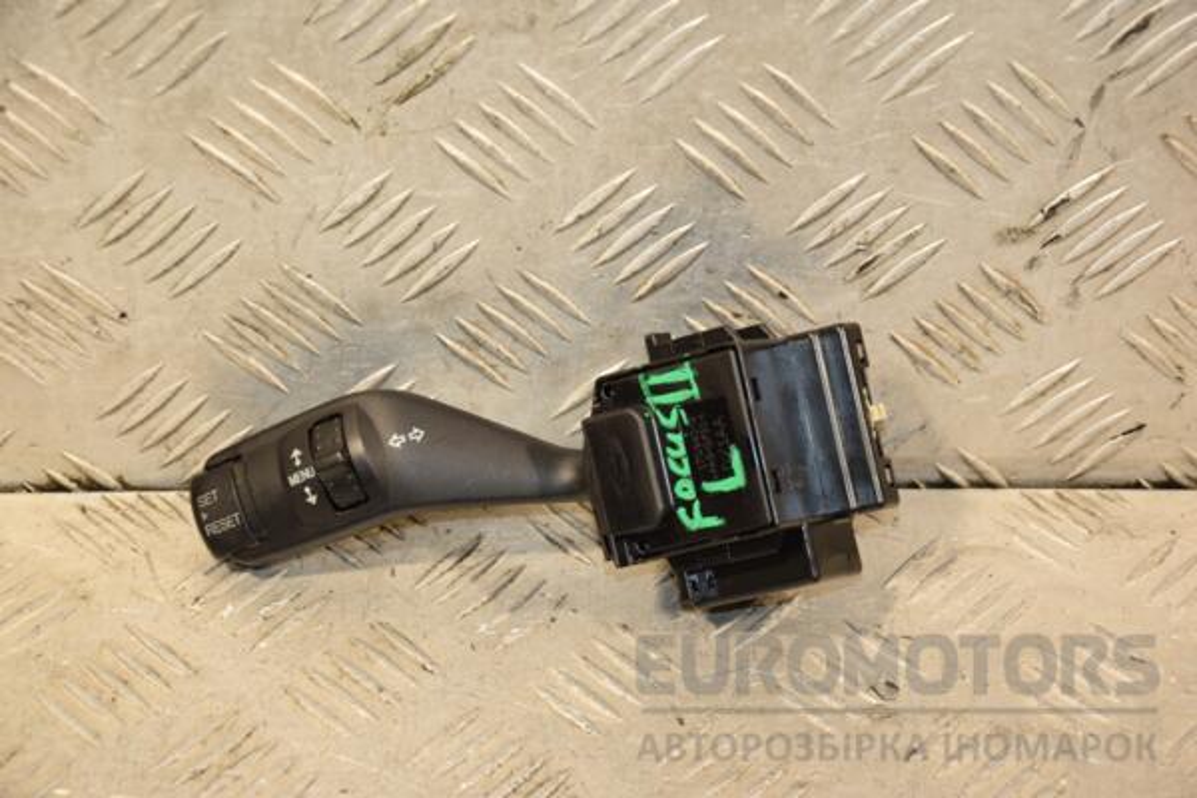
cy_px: 399
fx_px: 3291
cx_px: 598
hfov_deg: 20.6
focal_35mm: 99
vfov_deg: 13.8
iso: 800
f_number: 5.3
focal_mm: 66
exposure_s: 1/125
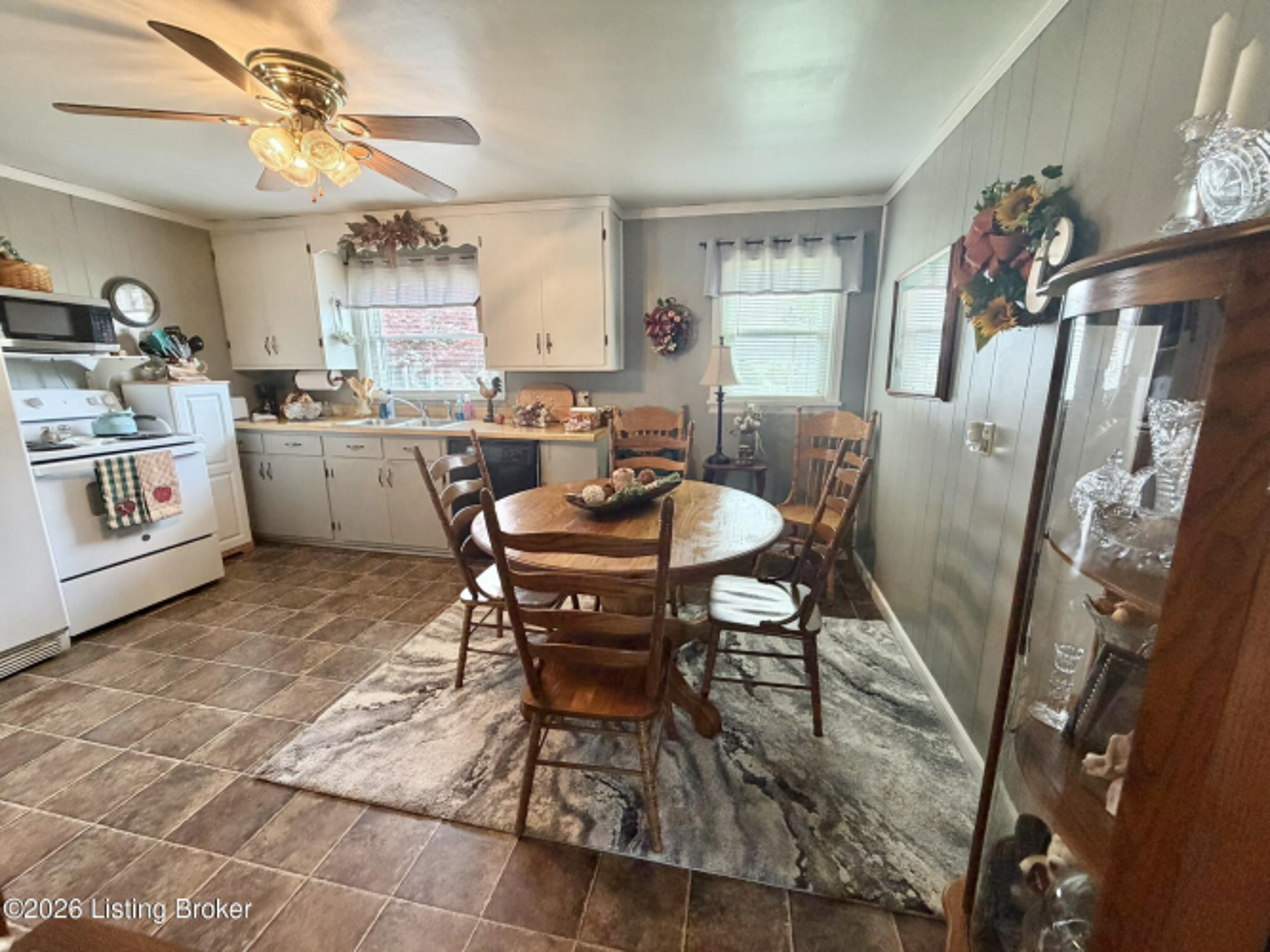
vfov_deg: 85.7
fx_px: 514
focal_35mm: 14
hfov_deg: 102.1
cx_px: 635
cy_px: 476
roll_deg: +0.7
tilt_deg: -12.3
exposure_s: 1/60
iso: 320
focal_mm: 2.22
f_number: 2.2
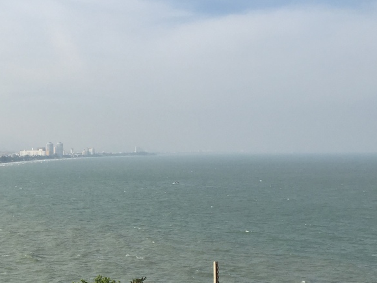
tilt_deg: -0.4
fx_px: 653
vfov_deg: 24.4
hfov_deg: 30.3
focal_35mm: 60
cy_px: 164
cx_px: 14
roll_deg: -0.1
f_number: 2.2
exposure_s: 1/2326
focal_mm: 4.15
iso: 32
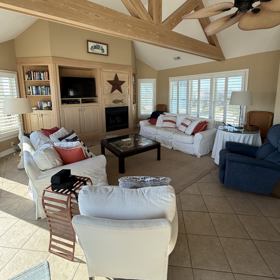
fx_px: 156
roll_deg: +0.1
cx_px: 143
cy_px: 114
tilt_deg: -8.3
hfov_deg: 84.0
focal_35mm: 17
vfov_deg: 83.1
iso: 64
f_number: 2.2
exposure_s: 1/191
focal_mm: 2.22
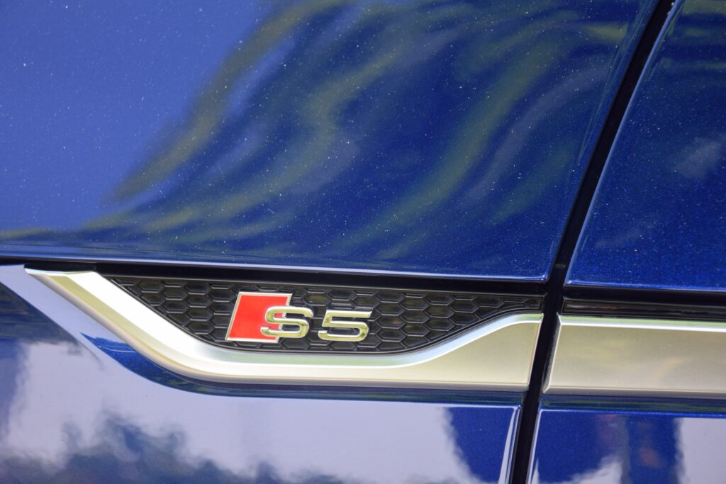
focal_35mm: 93
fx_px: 1876
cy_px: 242
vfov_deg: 14.7
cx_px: 363
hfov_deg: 21.9
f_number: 5.6
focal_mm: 62
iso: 160
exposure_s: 1/125
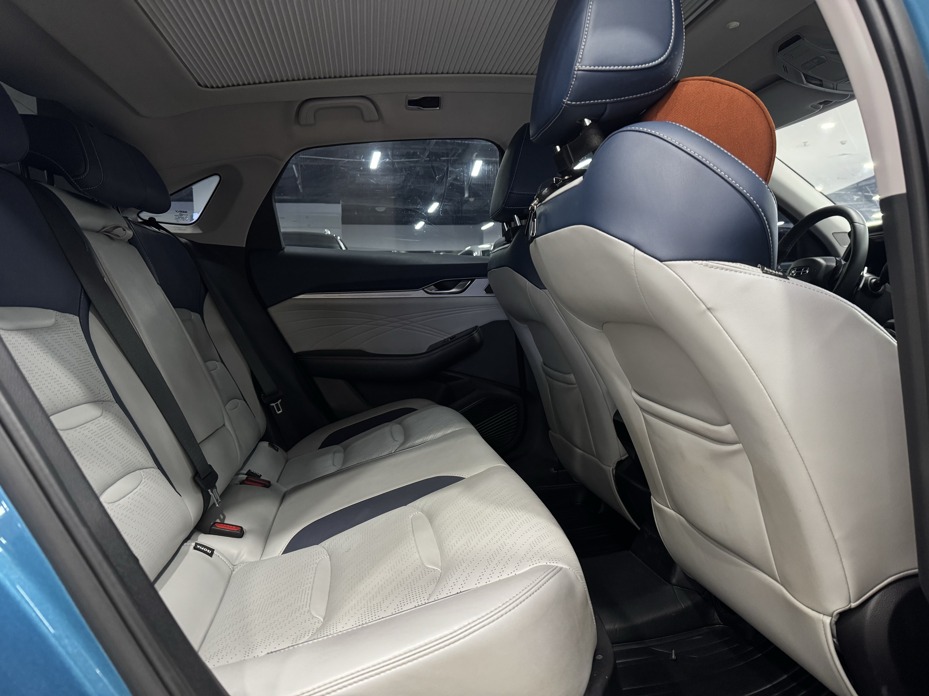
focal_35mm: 24
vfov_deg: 56.8
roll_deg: +1.4
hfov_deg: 71.6
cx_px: 464
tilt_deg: -4.6
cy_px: 348
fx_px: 644
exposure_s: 1/50
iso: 400
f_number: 1.78
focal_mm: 6.76
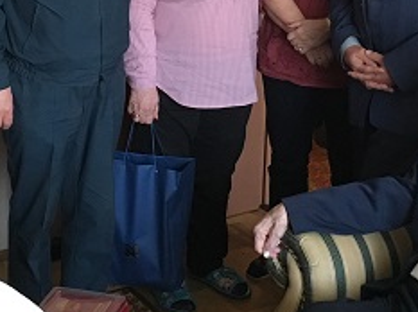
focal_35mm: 84
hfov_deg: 23.3
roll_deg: -2.3
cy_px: 13
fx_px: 1013
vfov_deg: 17.2
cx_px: 229
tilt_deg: -11.4
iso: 200
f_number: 2.2
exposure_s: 1/25
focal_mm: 4.15
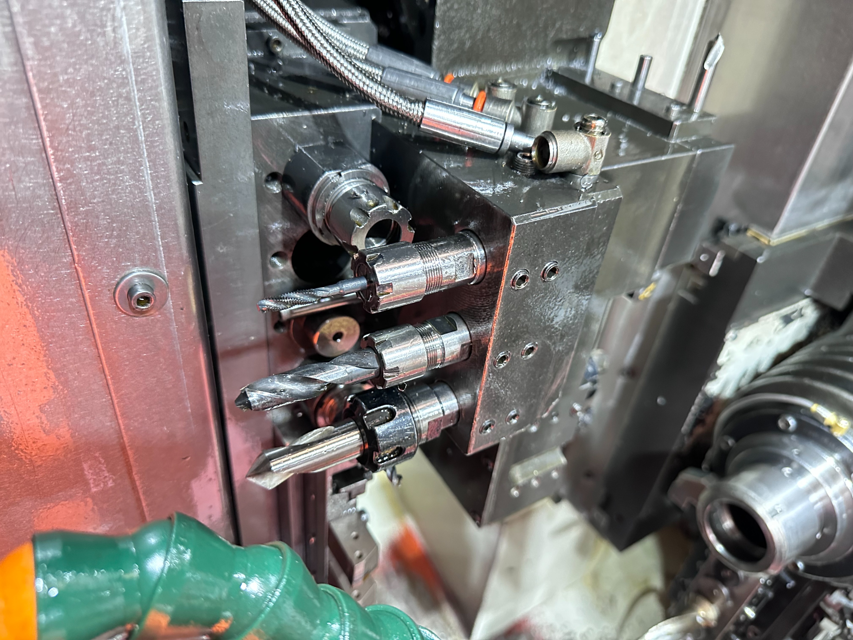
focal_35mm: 24
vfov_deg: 56.8
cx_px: 426
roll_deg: -6.0
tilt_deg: -36.5
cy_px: 320
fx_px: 591
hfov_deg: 71.6
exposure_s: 1/33
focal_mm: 6.86
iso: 800
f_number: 1.78
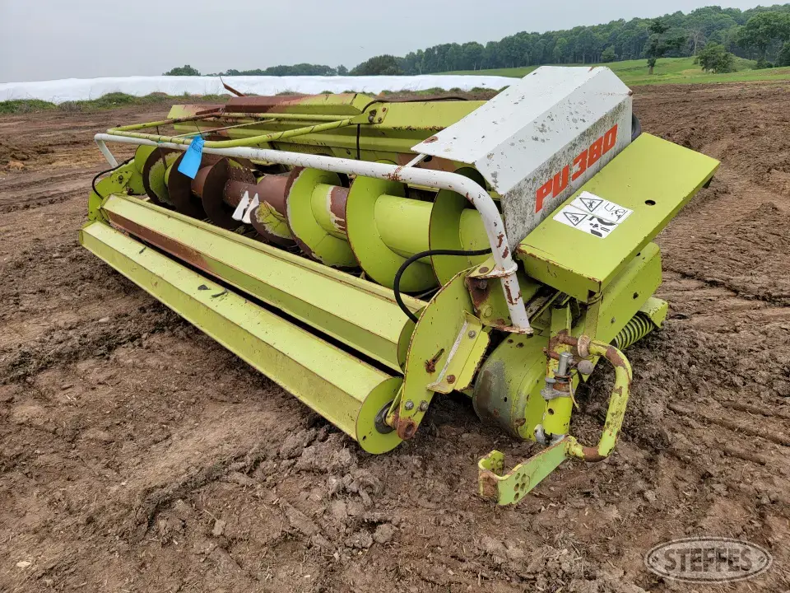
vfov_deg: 56.8
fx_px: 548
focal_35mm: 24
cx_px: 395
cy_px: 296
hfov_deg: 71.6
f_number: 1.8
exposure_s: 1/192
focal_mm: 6.7
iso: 16
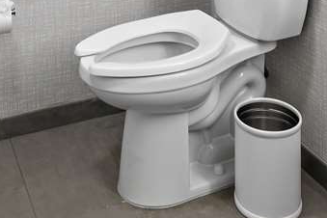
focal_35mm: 62
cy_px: -187
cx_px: 142
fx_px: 563
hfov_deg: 32.3
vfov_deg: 17.4
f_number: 7.1
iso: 125
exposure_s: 1/100
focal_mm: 14
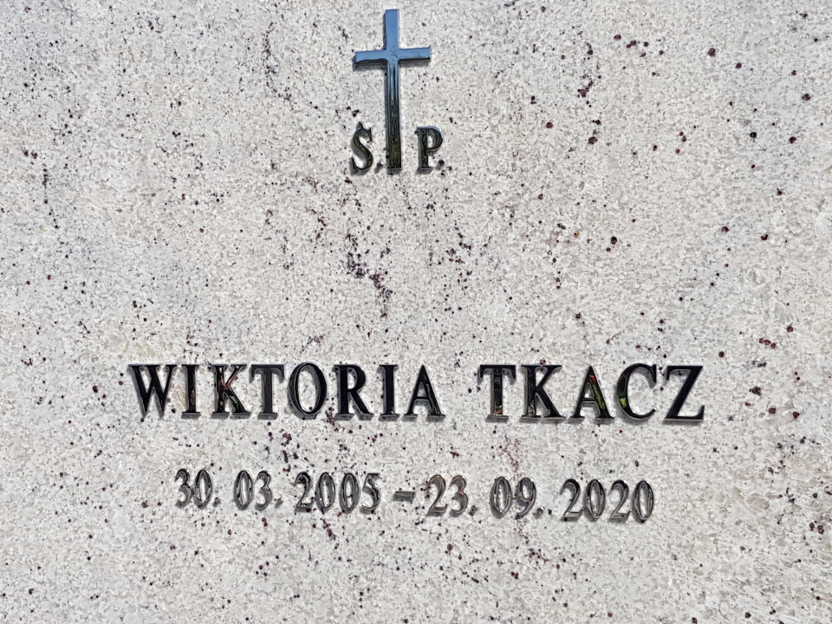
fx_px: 625
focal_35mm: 26
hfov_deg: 67.3
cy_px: 312
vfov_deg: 53.1
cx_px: 416
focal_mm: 4.2
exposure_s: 1/2960
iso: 40
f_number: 1.7
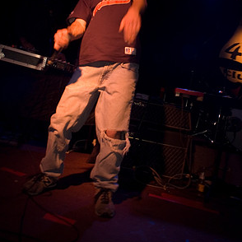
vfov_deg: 41.8
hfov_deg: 42.8
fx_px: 308
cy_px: 67
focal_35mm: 39
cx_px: 121
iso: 800
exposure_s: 1/50
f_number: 3.2
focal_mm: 20
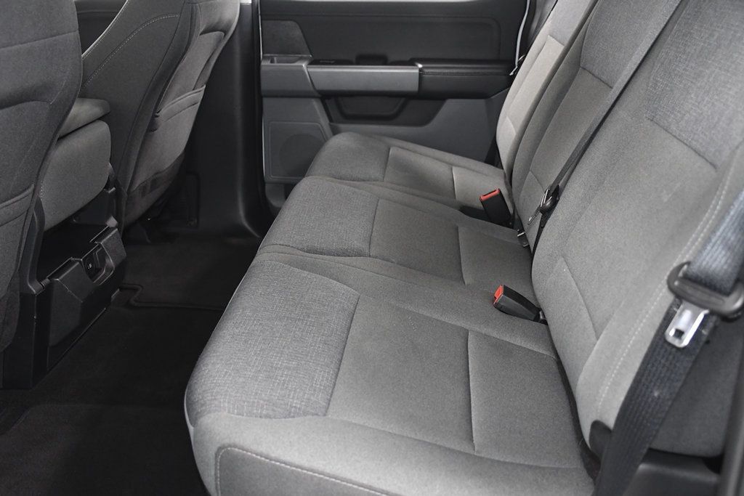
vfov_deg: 36.9
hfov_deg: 53.1
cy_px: 248
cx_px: 372
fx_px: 744
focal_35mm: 36
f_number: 3.8
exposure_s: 1/100
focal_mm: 24
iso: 2500
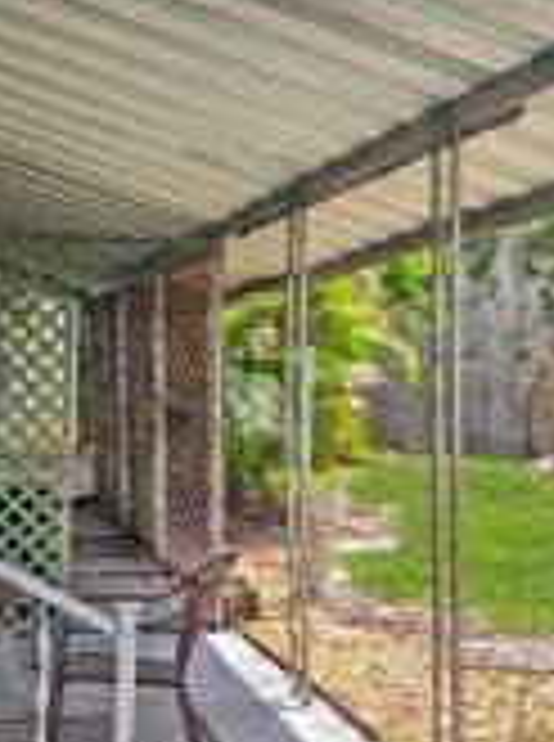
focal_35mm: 67
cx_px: 351
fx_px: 1435
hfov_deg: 21.8
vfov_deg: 28.9
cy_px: 470
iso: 80
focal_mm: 5.4
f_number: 1.8
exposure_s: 1/2200
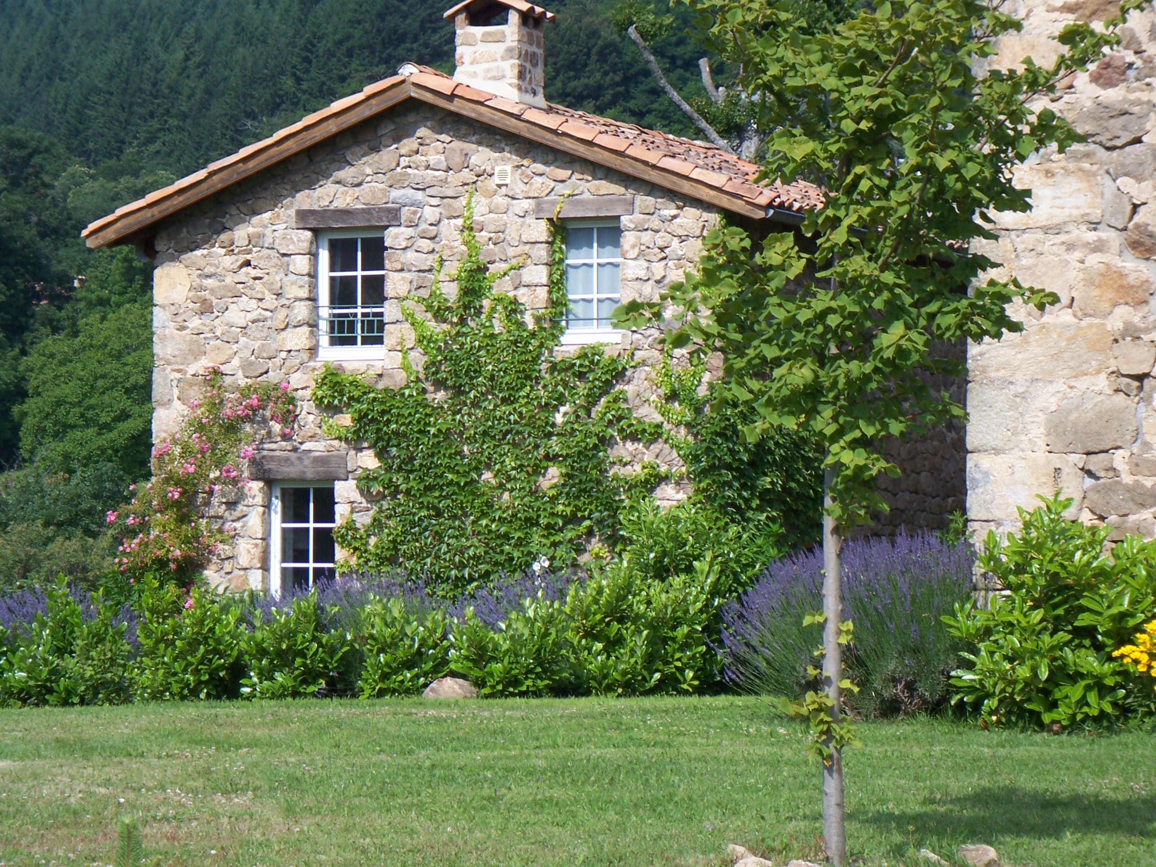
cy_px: 434
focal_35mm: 117
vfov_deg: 12.7
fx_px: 3907
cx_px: 578
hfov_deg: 16.8
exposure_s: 1/500
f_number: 4.4
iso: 64
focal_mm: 19.2
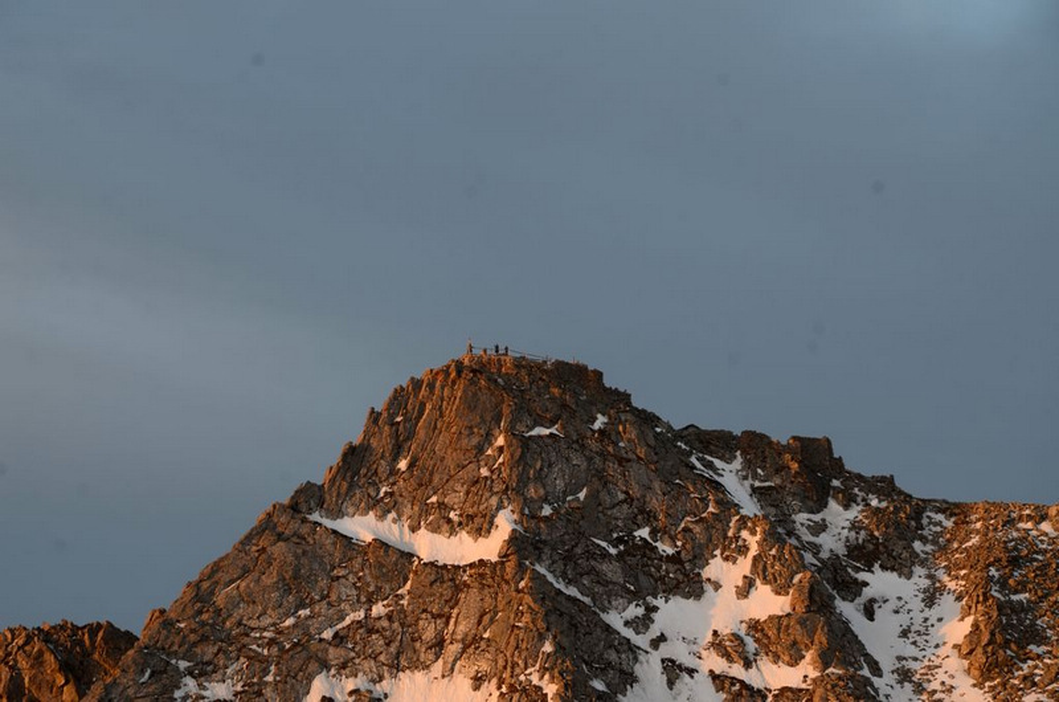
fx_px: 4624
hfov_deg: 13.1
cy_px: 351
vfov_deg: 8.7
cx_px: 530
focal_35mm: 158
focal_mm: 105
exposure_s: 1/20
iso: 100
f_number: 10
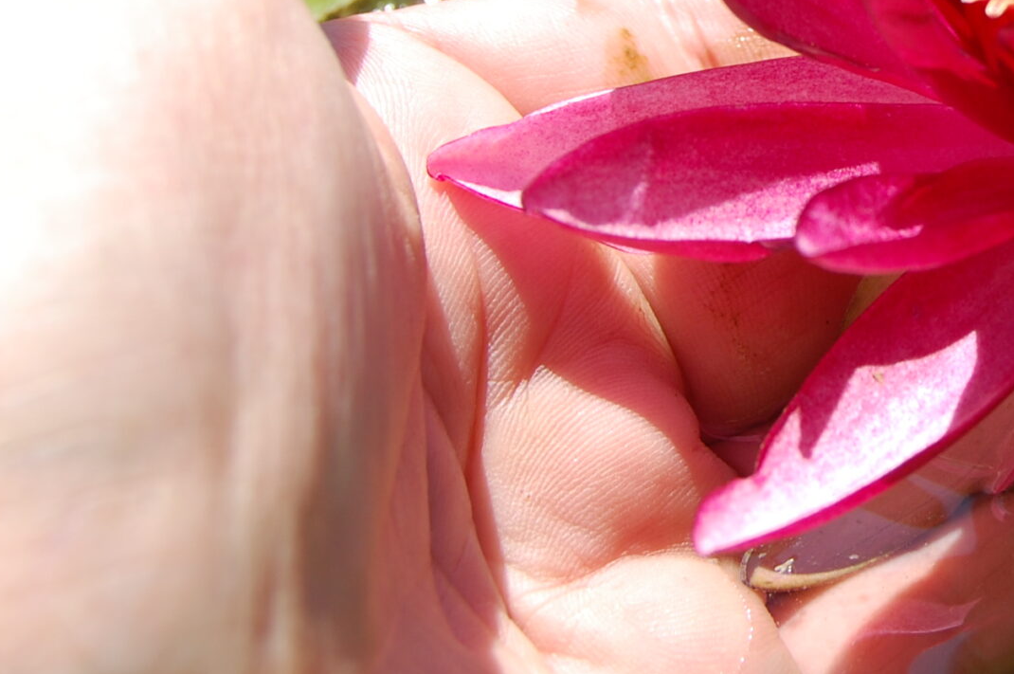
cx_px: 1175
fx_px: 3433
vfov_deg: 11.1
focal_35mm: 122
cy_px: -40
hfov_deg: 16.2
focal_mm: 34
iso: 200
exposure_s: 1/250
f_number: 8
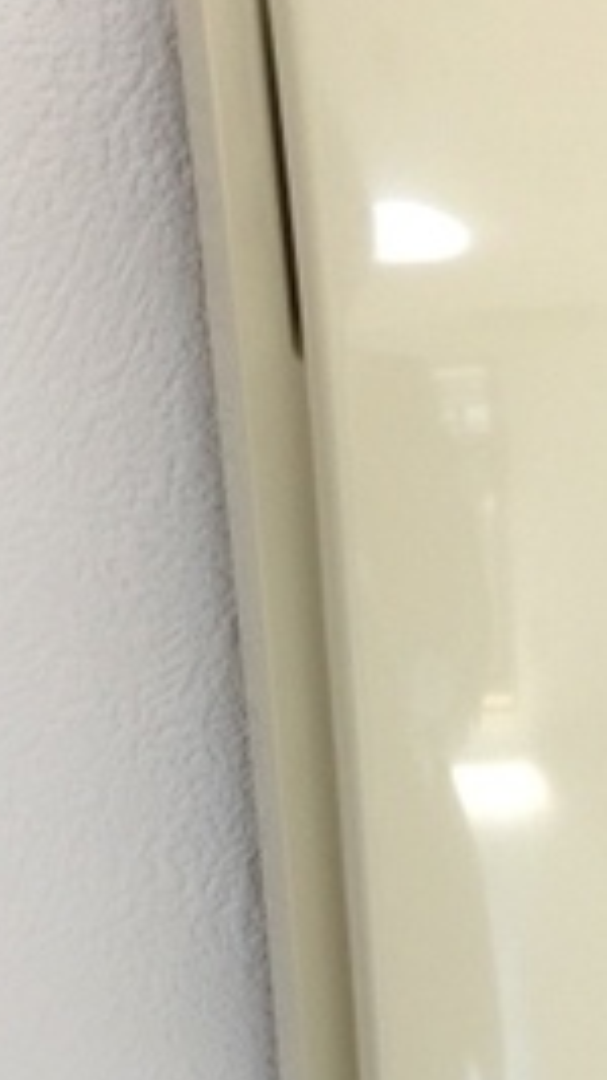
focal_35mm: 71
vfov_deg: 29.3
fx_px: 2034
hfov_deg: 16.8
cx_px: 530
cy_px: 809
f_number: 2.2
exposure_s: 1/120
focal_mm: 4.15
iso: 40
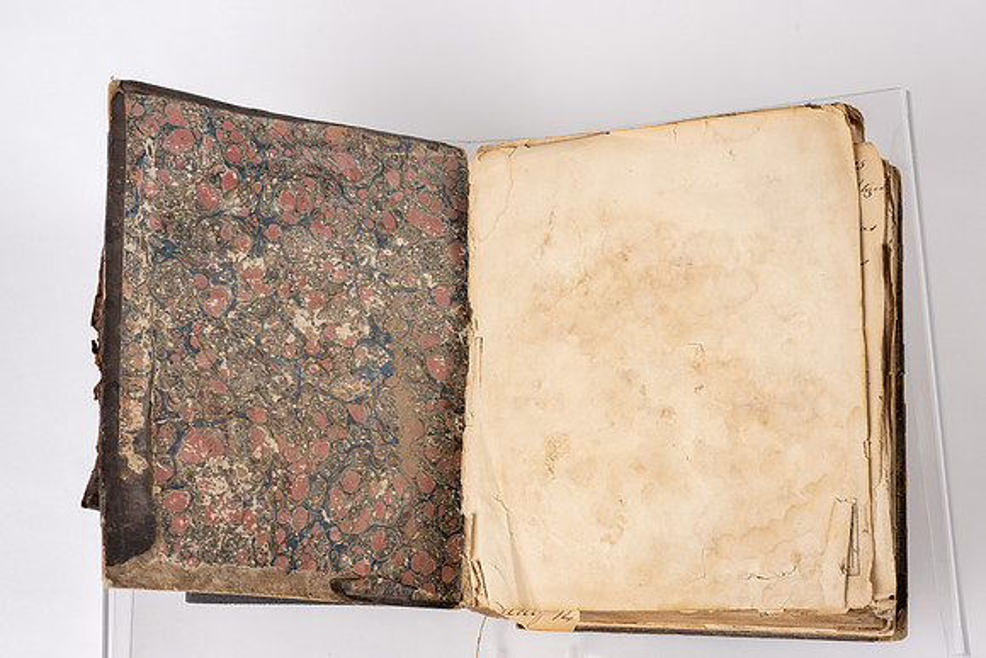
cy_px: 329
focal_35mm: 60
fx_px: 1644
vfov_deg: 22.6
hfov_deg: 33.4
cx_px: 493
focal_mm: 60
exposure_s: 1/125
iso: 100
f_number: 13
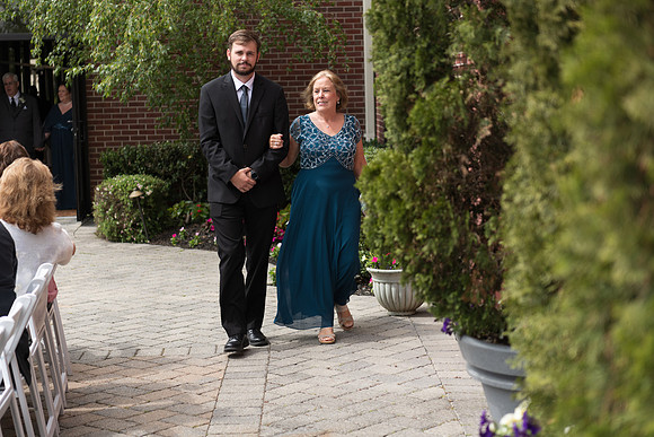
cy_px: 218
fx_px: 1272
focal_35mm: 70
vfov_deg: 19.5
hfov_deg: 28.8
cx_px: 327
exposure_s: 1/500
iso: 64
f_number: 2.8
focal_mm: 70
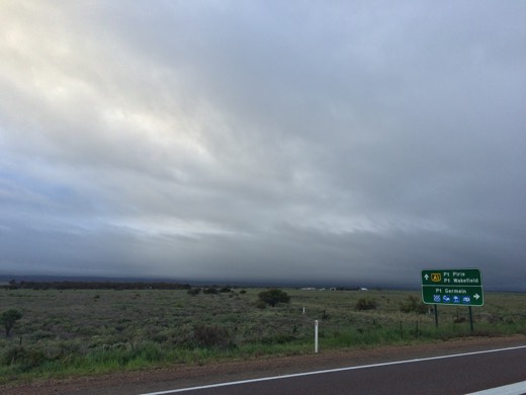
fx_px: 441
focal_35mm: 29
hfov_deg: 61.7
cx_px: 263
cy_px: 198
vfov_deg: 48.2
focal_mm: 4.15
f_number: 2.2
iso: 32
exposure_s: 1/570
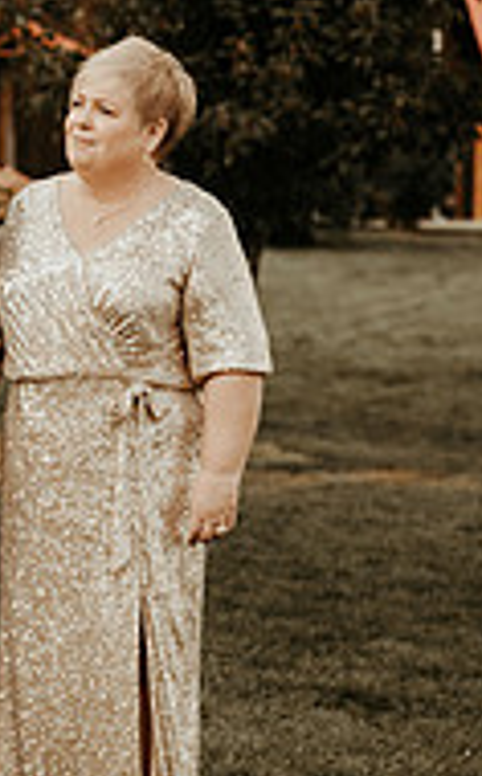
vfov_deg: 13.4
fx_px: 3294
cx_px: -519
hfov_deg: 8.0
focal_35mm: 156
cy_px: 361
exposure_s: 1/500
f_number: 2.8
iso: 100
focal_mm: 50
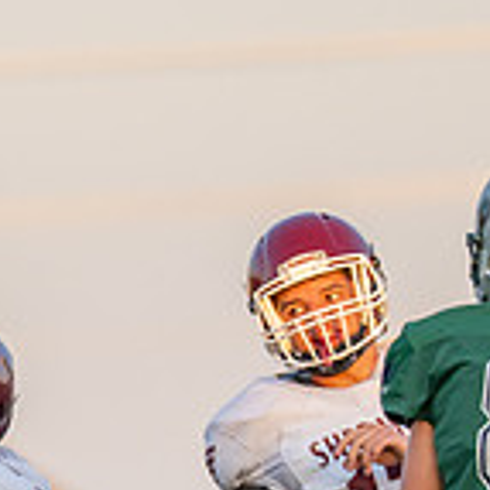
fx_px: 15615
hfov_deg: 1.8
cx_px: -252
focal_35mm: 975
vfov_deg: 1.8
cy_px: 584
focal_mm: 200
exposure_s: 1/1600
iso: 400
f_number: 2.8
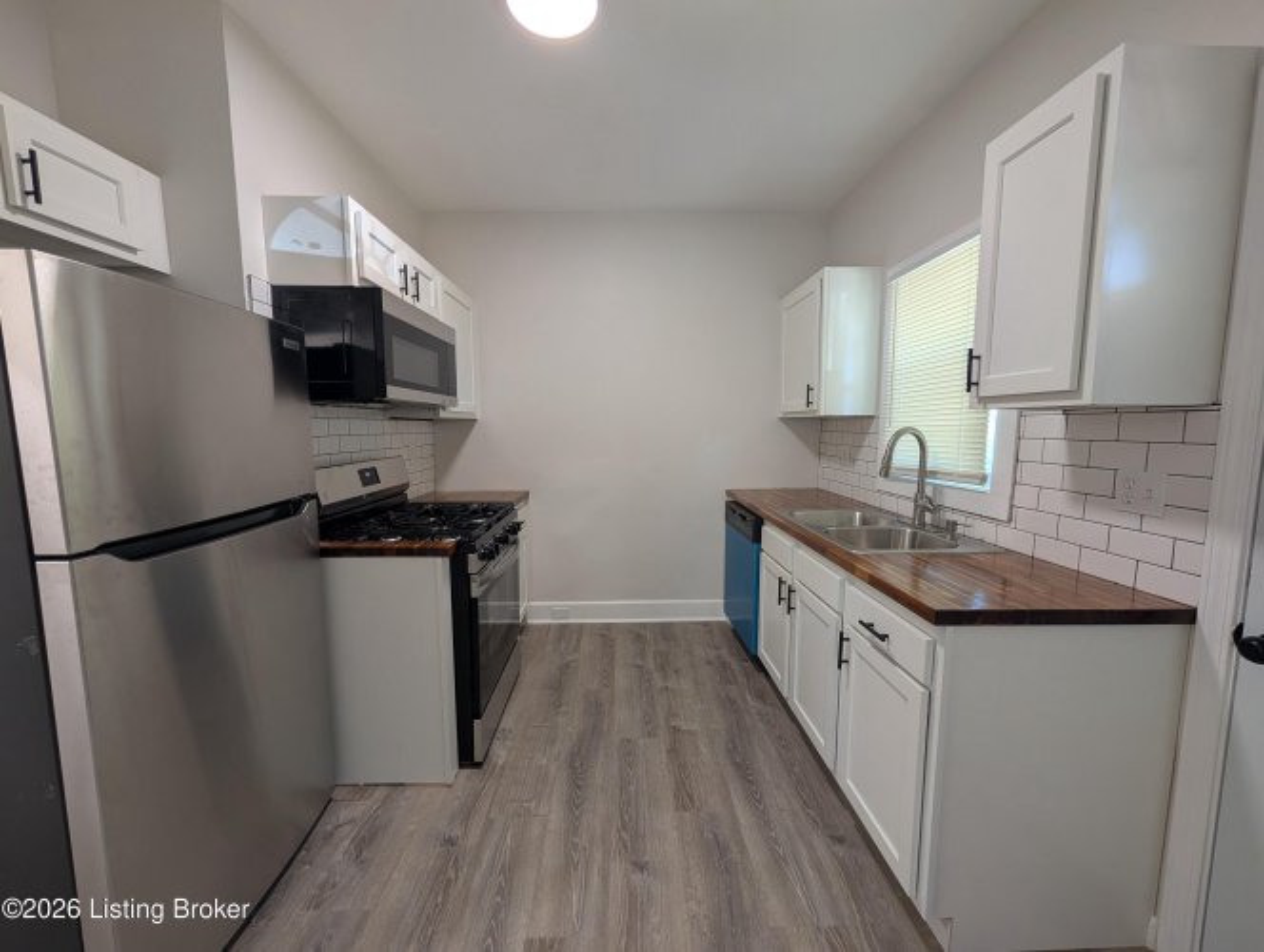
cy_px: 476
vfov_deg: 94.6
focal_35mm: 12
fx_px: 439
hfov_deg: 110.5
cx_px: 632
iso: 78
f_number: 1.7
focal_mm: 2.02
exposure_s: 1/61.7
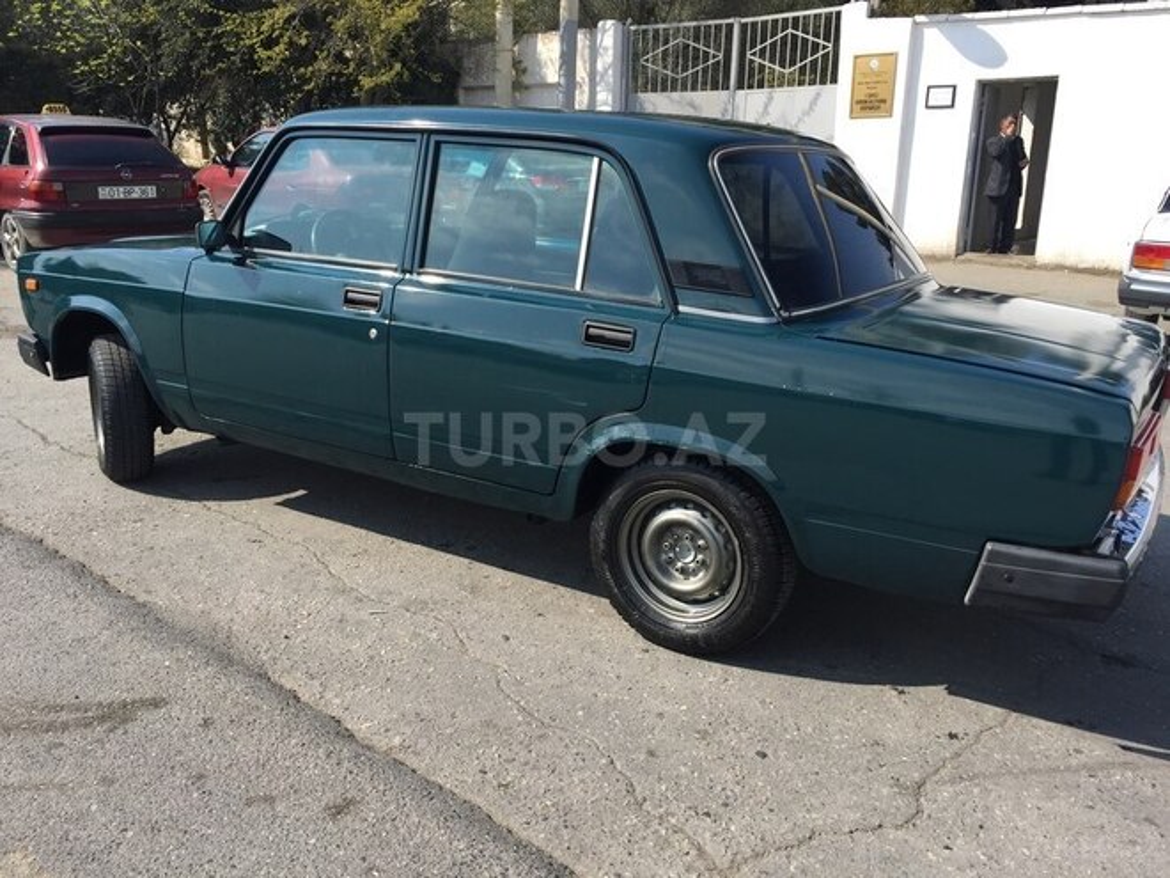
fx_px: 980
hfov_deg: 61.7
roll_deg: -0.9
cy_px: 439
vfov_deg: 48.2
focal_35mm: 29
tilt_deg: -15.2
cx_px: 585
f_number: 2.2
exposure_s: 1/1199
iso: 32
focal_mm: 4.15
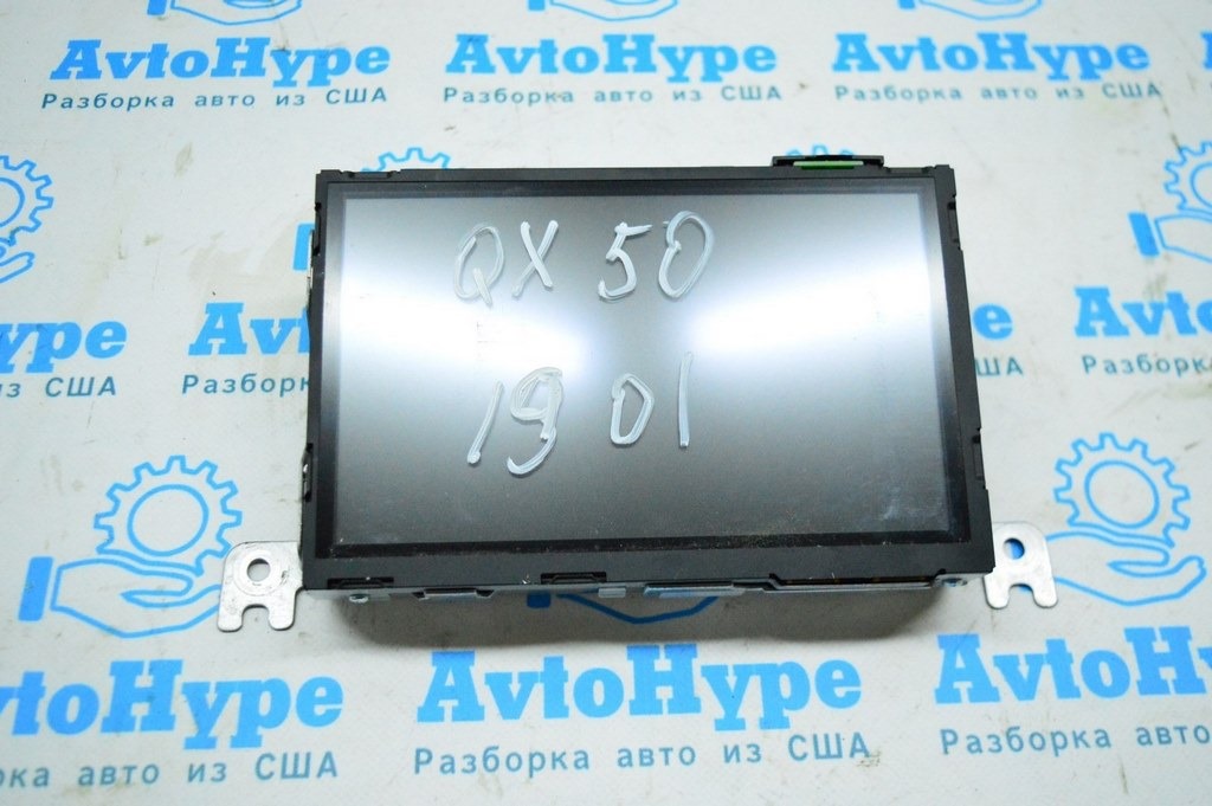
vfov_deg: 35.4
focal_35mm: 38
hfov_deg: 51.3
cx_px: 606
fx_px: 1261
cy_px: 403
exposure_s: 1/800
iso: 6400
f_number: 4
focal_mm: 25
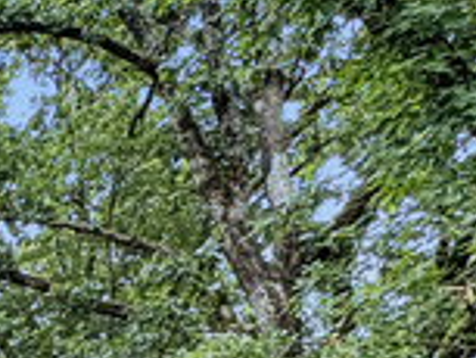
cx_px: -576
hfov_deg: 16.5
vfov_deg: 16.4
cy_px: 669
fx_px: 1005
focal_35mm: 73
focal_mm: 2.22
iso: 64
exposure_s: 1/100
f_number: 2.2
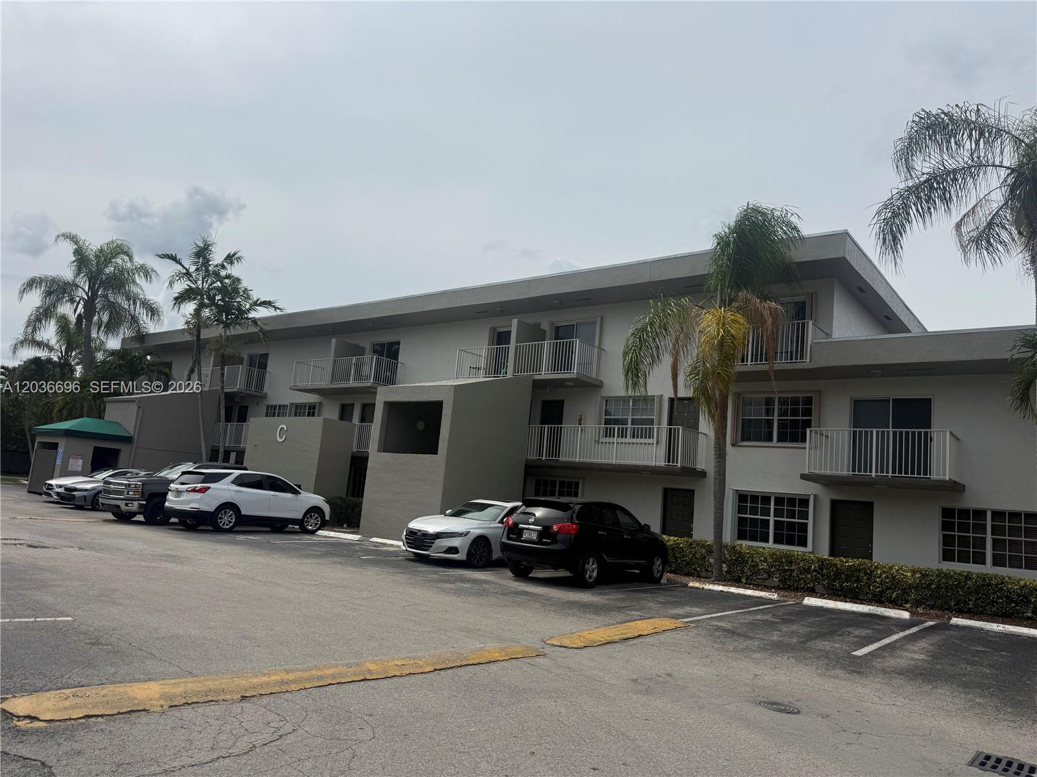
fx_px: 719
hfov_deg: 71.6
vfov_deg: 56.8
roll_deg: -6.0
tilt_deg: +10.3
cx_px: 518
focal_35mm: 24
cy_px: 388
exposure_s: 1/9091
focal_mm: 6.76
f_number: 1.78
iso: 80
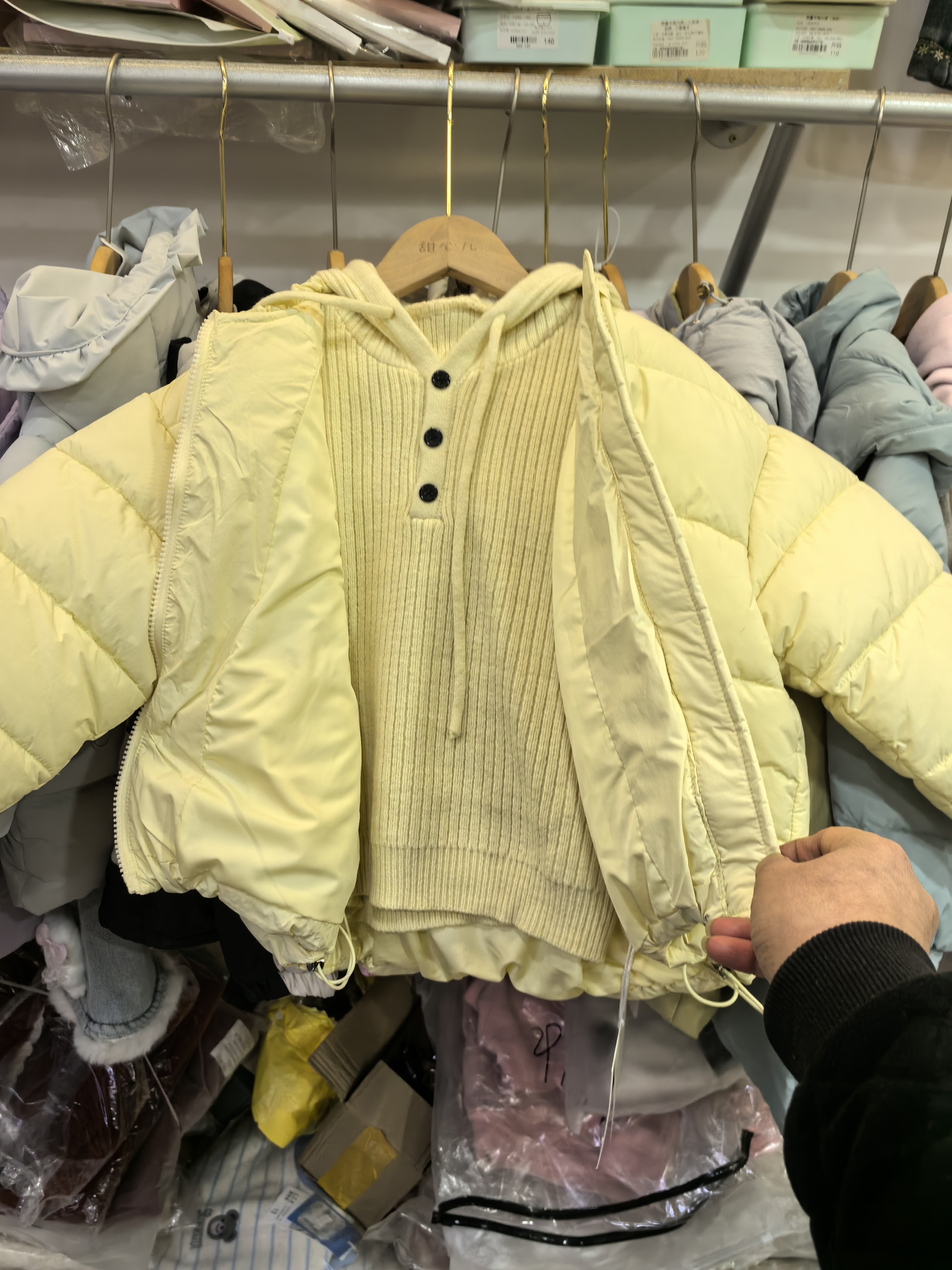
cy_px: 635
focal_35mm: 27
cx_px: 476
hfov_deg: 51.4
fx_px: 990
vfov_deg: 65.3
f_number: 2
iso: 250
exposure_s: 1/100
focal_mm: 5.75
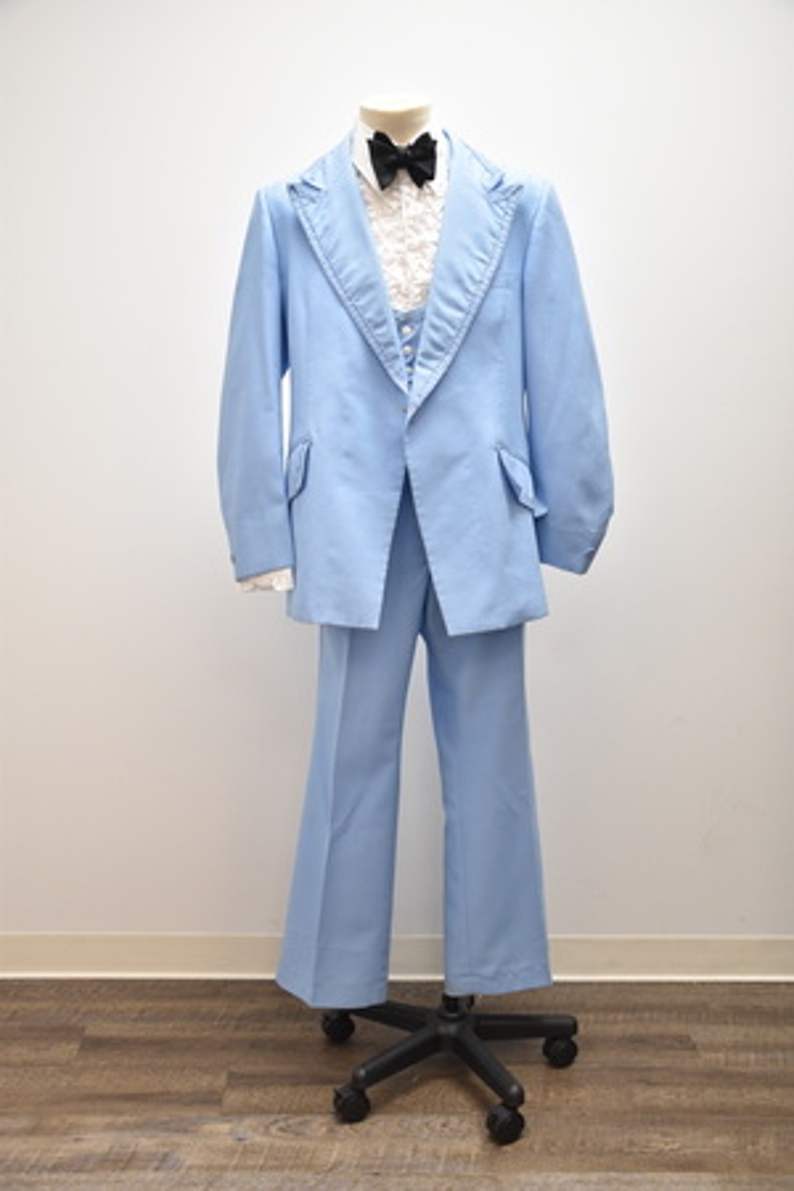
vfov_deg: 53.1
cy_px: 596
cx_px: 397
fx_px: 1191
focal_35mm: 36
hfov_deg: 36.9
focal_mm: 24
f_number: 4.5
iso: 1000
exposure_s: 1/80
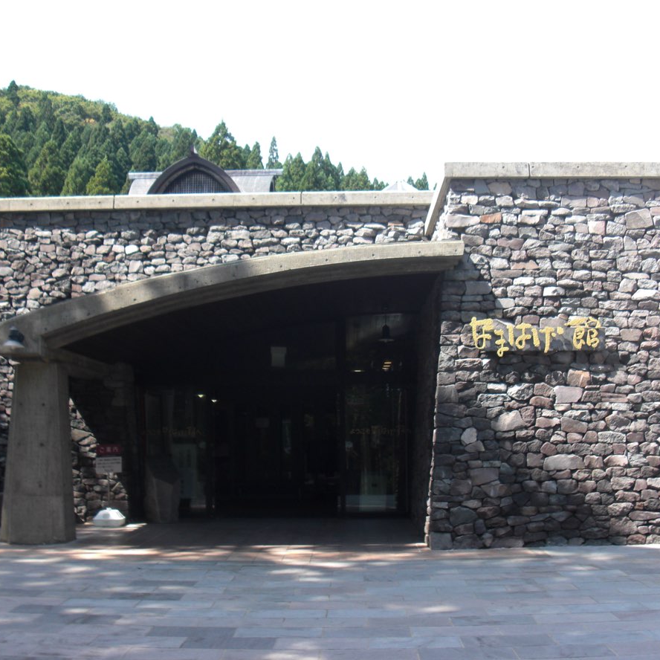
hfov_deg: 39.2
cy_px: 329
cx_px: 328
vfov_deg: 39.2
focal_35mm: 43
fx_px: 928
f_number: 2.8
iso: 50
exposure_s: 1/250
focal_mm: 6.3
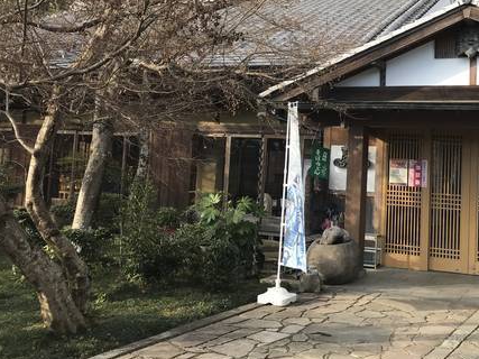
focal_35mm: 42
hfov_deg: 43.5
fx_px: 581
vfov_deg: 34.2
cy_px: 139
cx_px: 354
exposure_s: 1/303
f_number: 1.8
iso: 20
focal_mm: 3.99
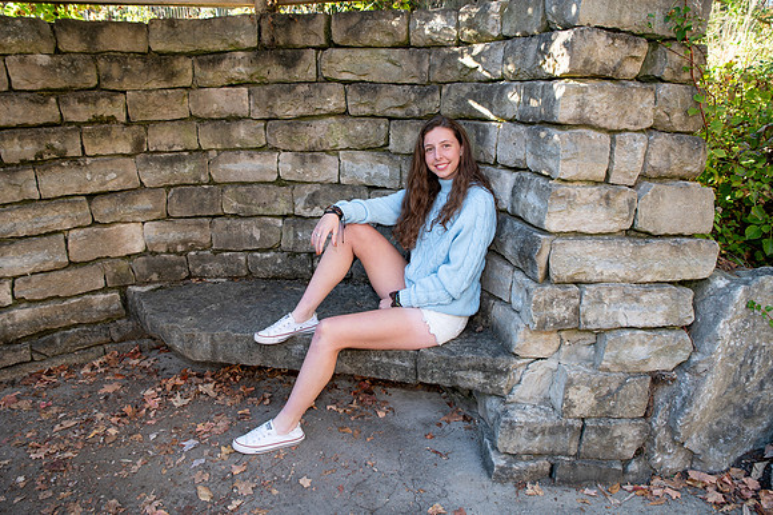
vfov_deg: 51.3
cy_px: 257
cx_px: 395
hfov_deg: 71.7
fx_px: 535
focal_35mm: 25
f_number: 4
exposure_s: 1/160
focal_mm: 24
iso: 320
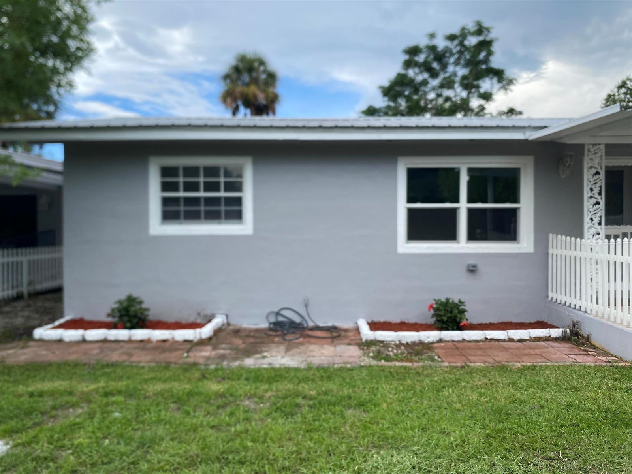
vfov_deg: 53.1
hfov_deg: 67.3
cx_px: 316
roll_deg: +1.6
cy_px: 237
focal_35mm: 26
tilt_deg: -2.8
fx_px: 475
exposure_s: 1/949
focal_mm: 4.25
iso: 32
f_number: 1.8
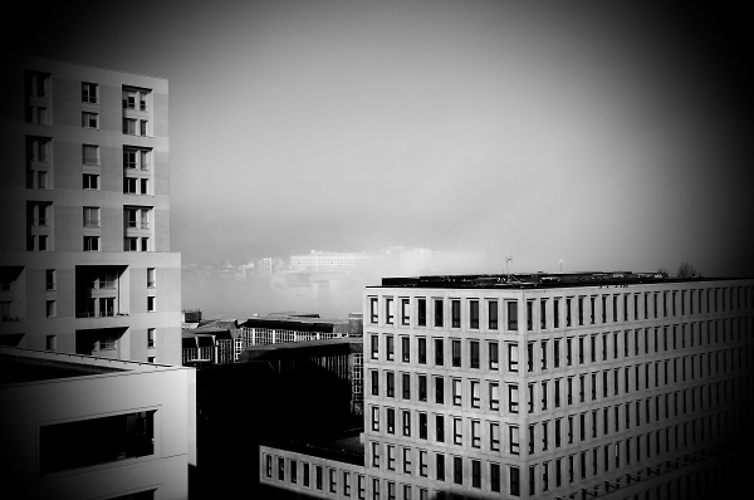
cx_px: 377
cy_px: 250
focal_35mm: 42
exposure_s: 1/160
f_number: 11
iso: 100
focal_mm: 28
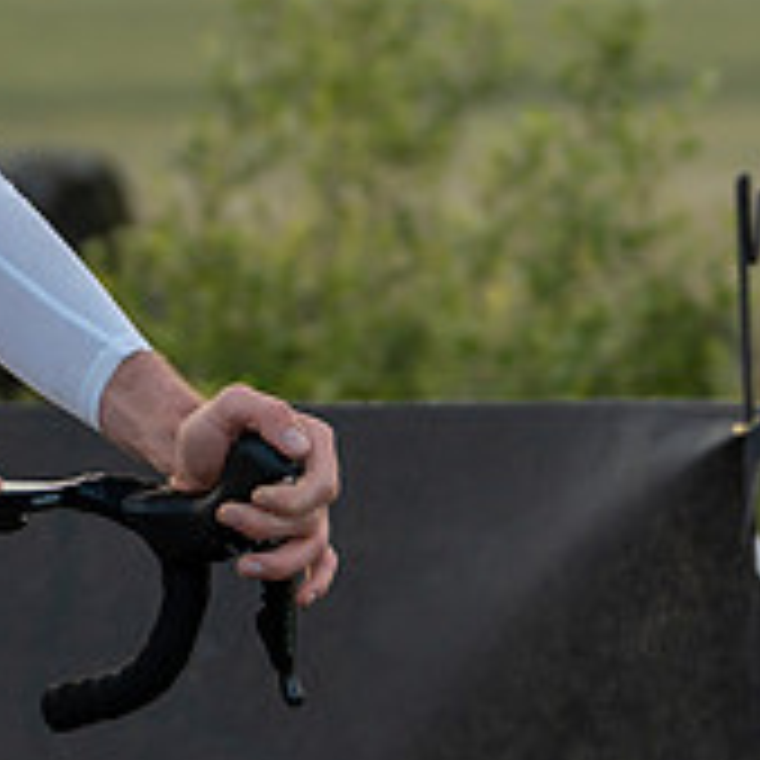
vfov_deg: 5.4
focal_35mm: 325
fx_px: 8073
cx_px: -284
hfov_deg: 5.4
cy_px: -10
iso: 400
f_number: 3.2
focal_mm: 97
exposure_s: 1/1250
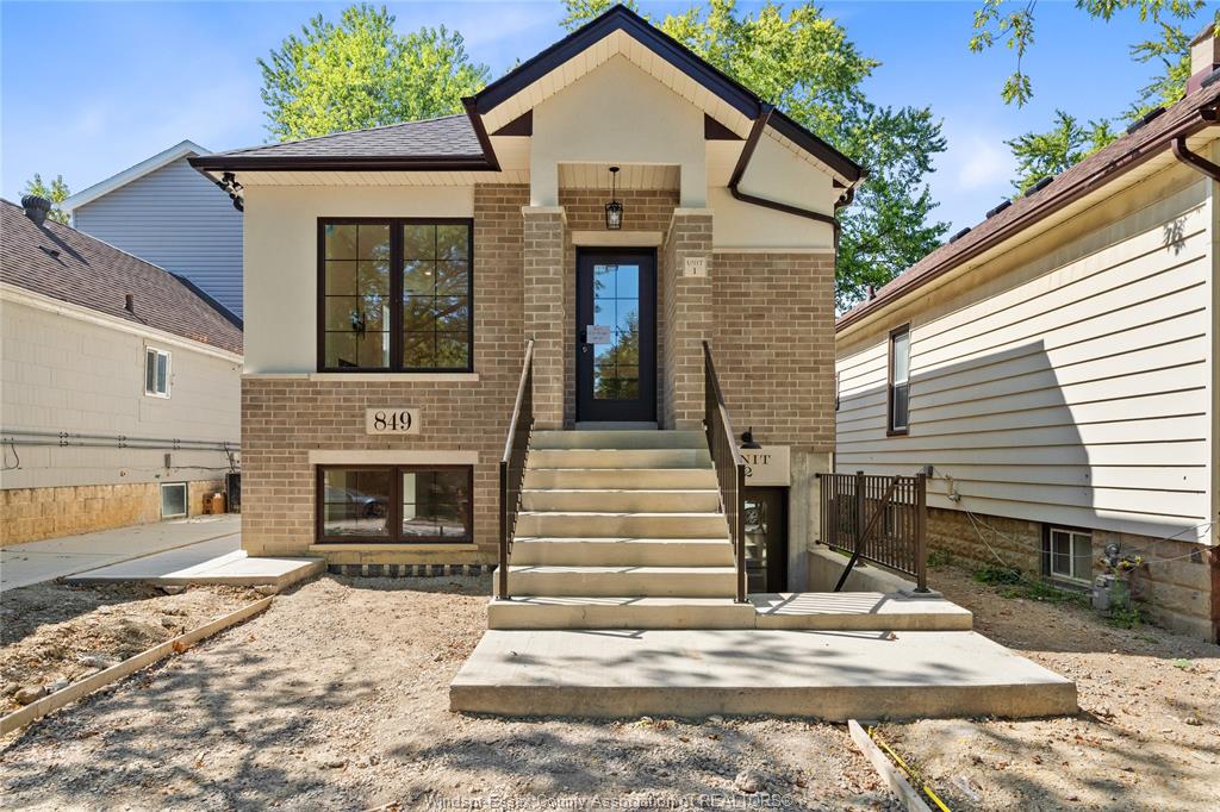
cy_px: 406
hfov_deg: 78.6
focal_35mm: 22
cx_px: 610
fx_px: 745
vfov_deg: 57.2
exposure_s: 1/125
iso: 1000
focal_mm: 22
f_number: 9
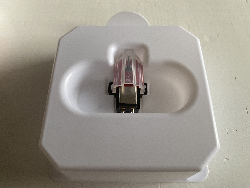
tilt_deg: -63.3
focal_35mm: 26
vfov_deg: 53.1
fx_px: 188
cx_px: 125
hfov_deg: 67.3
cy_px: 94
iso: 125
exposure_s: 1/61
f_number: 1.8
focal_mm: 4.25
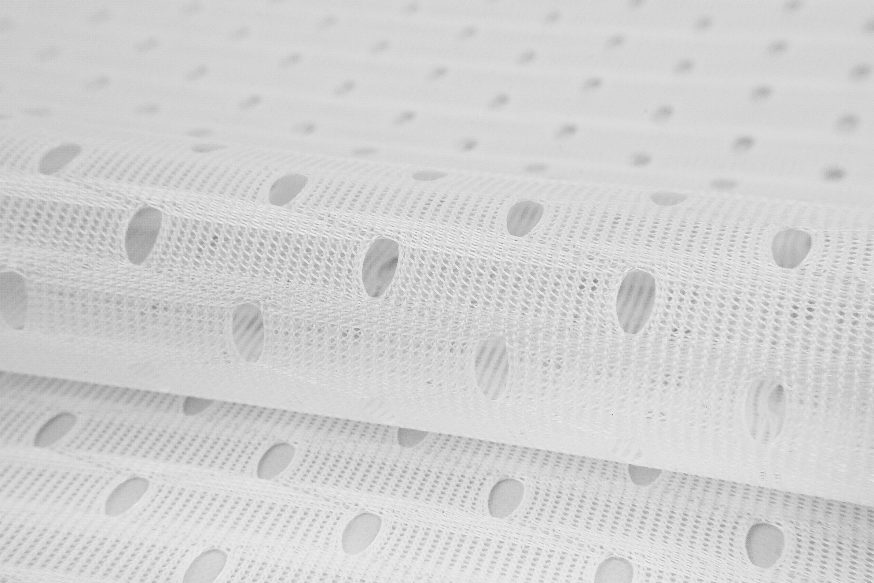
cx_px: 437
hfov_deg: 45.0
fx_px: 1056
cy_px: 292
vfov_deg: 30.8
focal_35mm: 44
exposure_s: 1/5
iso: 100
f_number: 20
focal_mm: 29
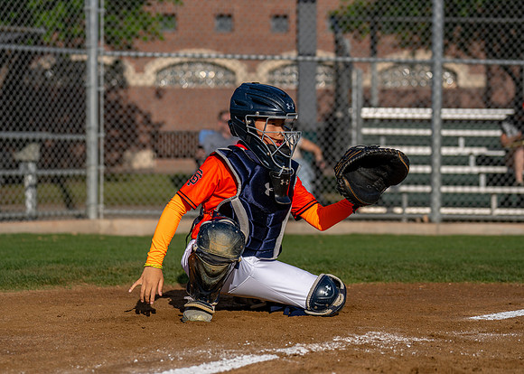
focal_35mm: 99
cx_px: 270
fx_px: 1479
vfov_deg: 14.4
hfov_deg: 20.1
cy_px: 175
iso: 100
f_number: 2.8
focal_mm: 75
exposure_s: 1/4000
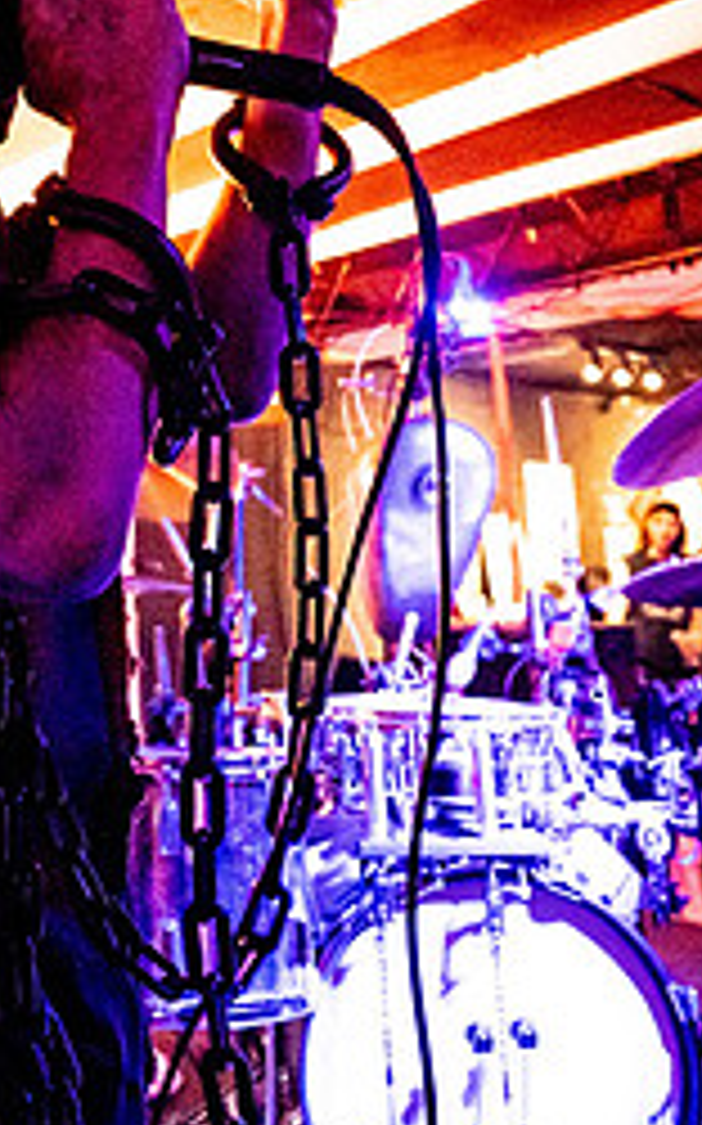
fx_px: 1195
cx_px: 90
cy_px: 314
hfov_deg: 31.4
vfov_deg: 48.9
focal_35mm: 39
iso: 3200
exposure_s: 1/200
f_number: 2.8
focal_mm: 14
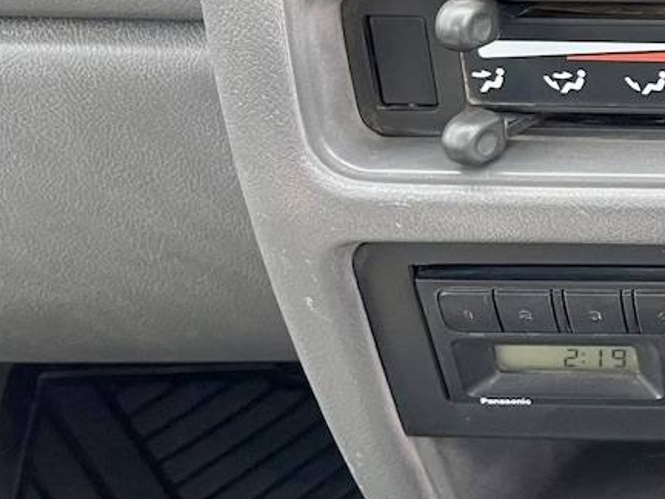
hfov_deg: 22.4
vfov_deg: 19.7
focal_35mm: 74
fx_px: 1422
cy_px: 89
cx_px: 950
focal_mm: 5.1
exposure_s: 1/60
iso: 160
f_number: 1.6
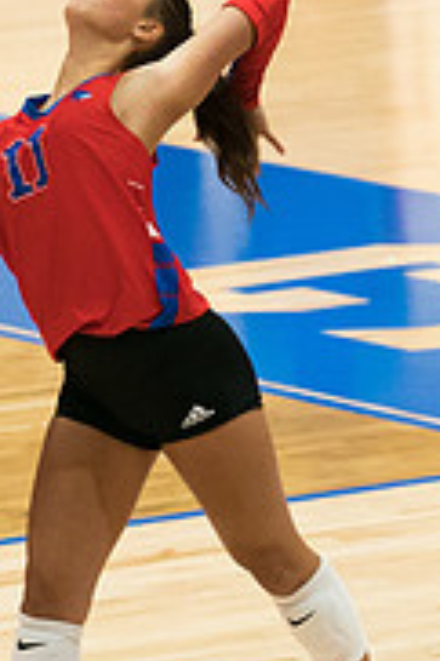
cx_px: 97
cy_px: 151
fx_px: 10304
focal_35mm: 561
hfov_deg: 2.4
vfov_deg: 3.7
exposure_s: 1/1000
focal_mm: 111
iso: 2500
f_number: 2.8
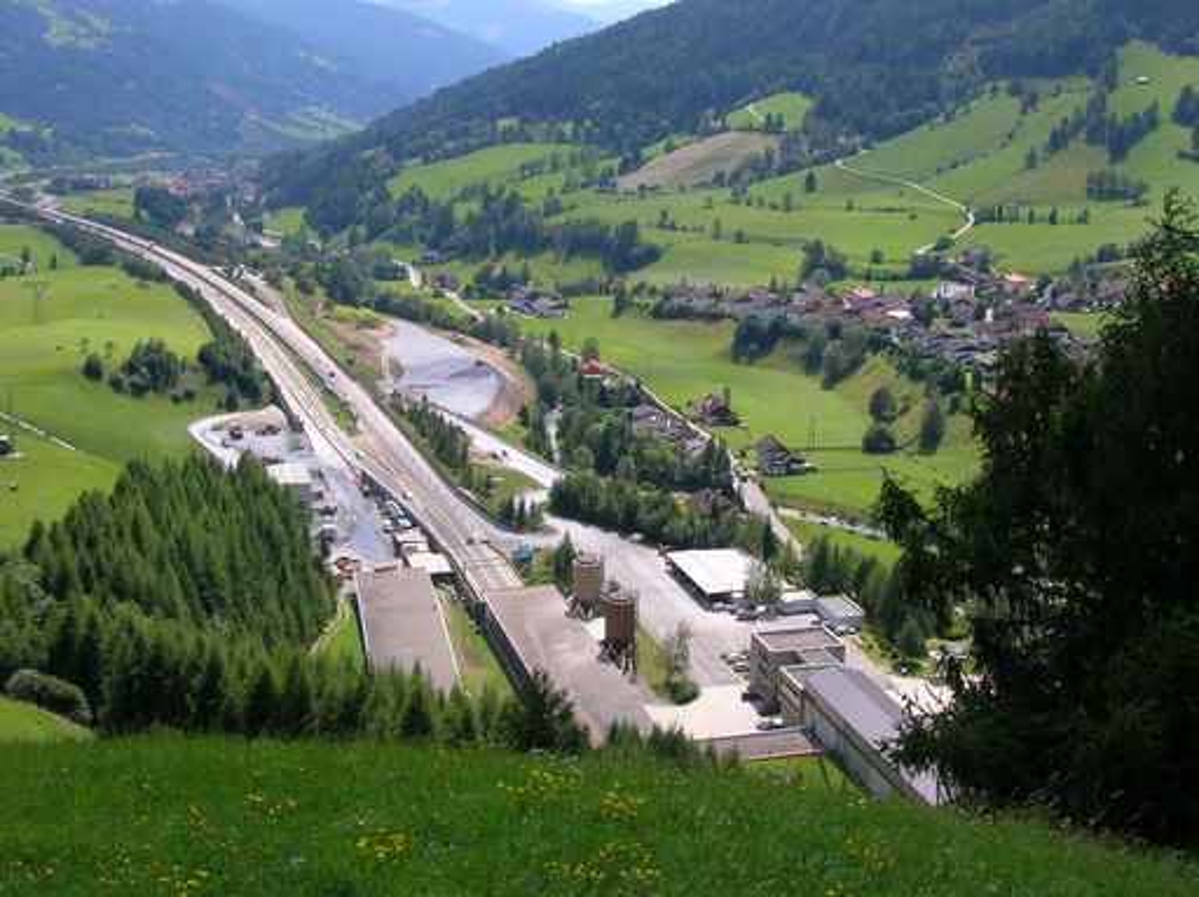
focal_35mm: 42
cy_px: 448
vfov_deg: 34.3
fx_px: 1453
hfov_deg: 44.8
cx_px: 600
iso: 50
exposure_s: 1/218
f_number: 5.2
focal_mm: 7
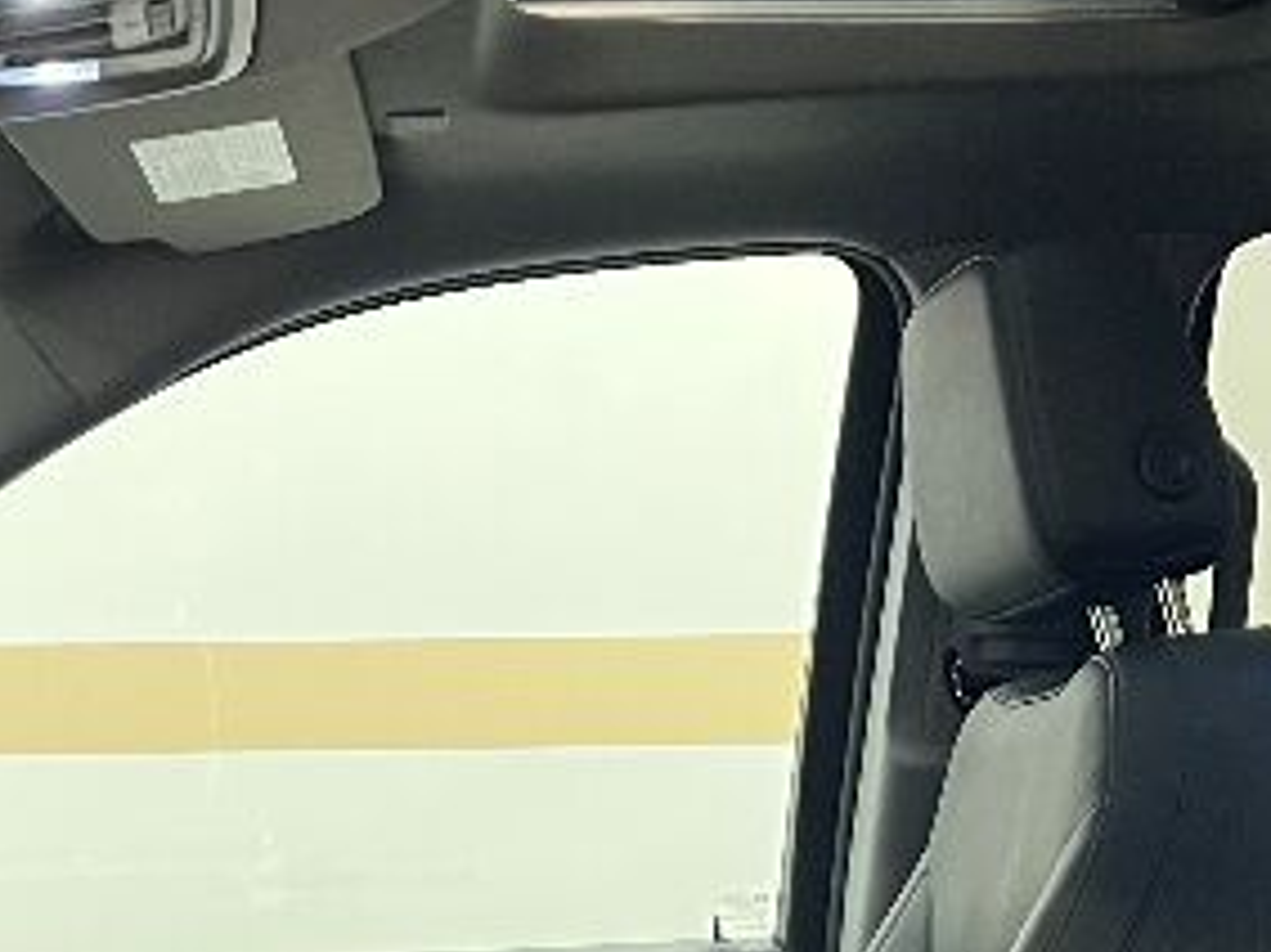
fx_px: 3450
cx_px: 422
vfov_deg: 14.3
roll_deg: +1.4
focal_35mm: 94
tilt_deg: -11.6
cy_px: 1563
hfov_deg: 20.8
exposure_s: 1/60
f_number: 1.5
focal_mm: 5.7
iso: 500
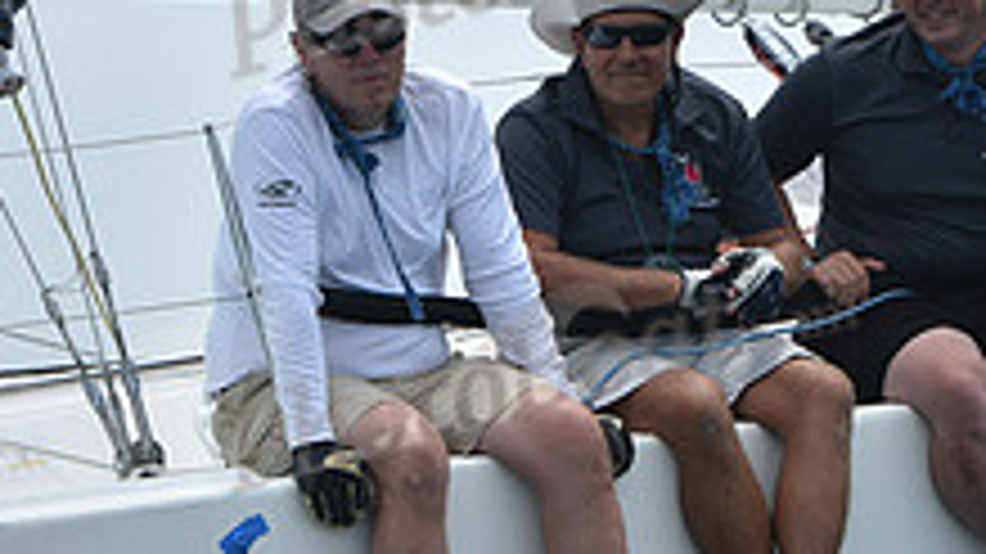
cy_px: 547
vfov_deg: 2.5
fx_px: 12702
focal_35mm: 486
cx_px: 1094
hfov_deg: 4.4
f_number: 7.1
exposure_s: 1/1250
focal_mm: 175
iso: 250
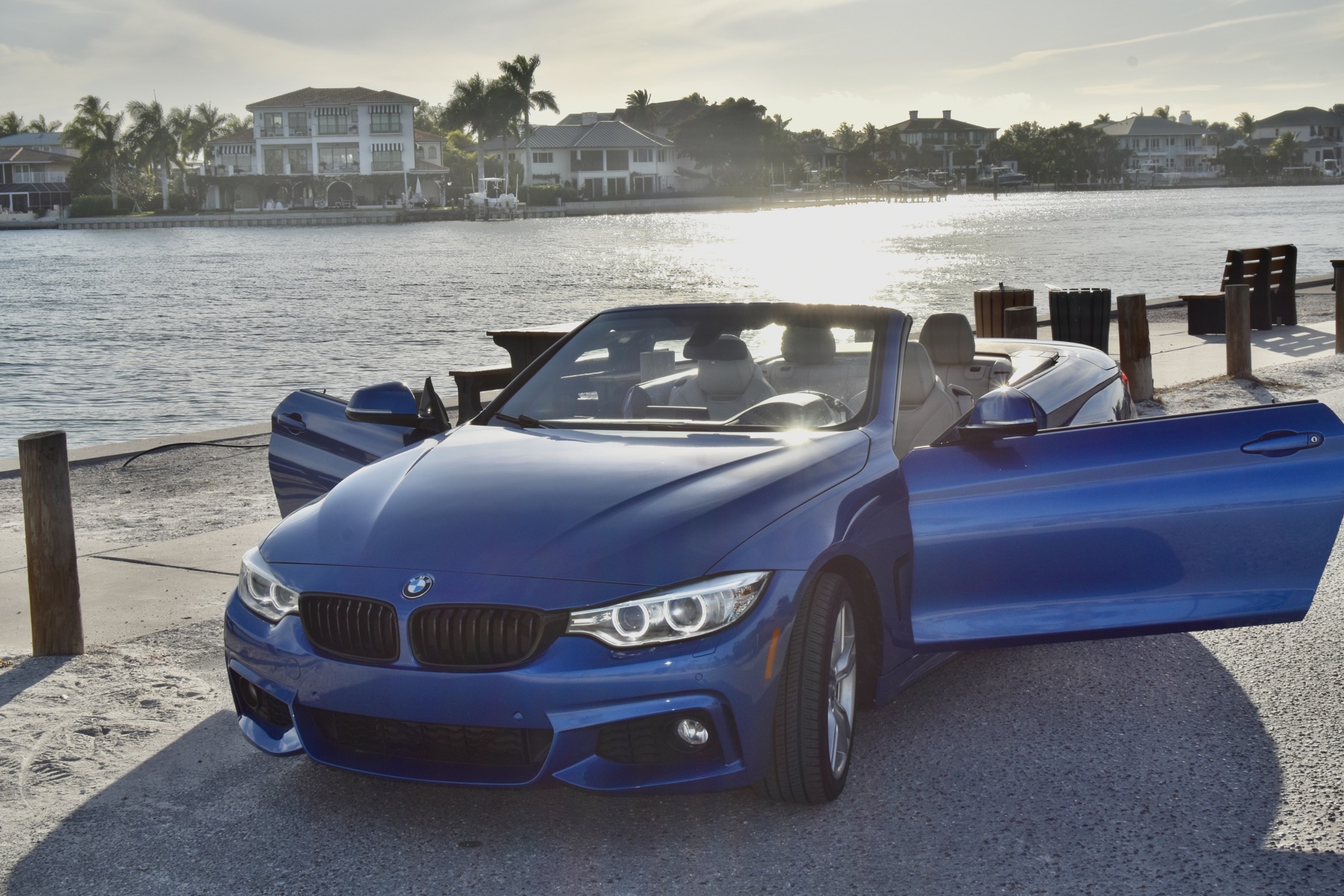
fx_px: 1960
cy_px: 448
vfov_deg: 25.8
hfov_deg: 37.9
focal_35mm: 52
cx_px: 672
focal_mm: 35
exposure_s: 1/200
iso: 100
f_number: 14
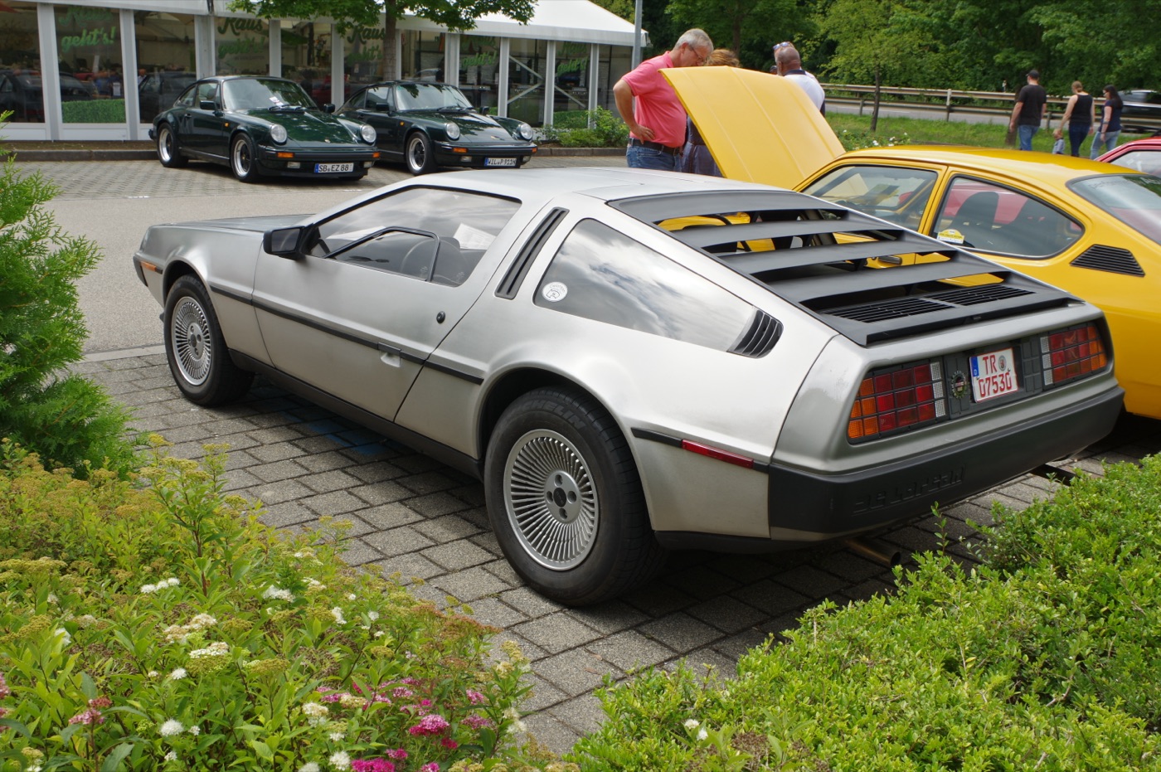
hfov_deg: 53.2
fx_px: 1160
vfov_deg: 36.8
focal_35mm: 36
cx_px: 580
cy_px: 386
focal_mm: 24.38
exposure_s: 1/60
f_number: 11
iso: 100
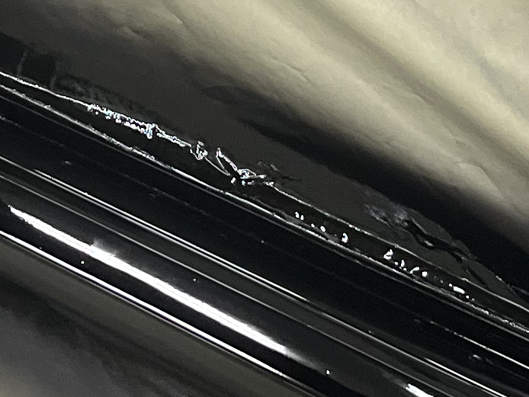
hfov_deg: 13.1
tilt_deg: -24.1
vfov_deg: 9.6
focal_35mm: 151
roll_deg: -3.3
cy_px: -158
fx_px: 2308
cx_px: 268
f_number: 1.6
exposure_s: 1/60
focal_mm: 5.1
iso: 160
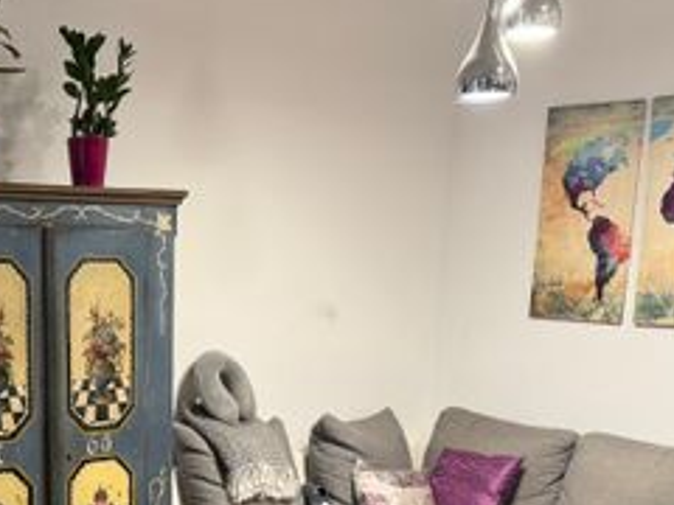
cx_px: 104
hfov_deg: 31.1
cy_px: 477
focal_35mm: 60
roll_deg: -0.9
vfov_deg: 23.6
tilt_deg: -10.4
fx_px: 1168
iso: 250
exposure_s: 1/50
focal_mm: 6.76
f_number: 1.78
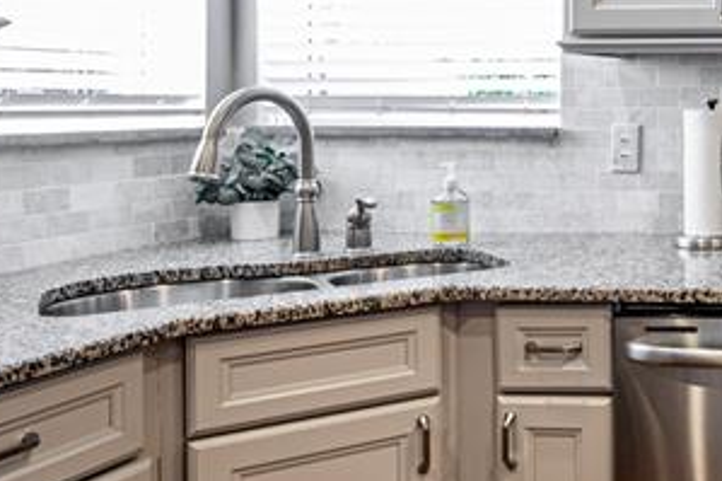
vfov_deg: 27.5
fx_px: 962
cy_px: 99
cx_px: 930
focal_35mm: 48
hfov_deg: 31.8
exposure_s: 1/5
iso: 200
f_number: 7.1
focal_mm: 14
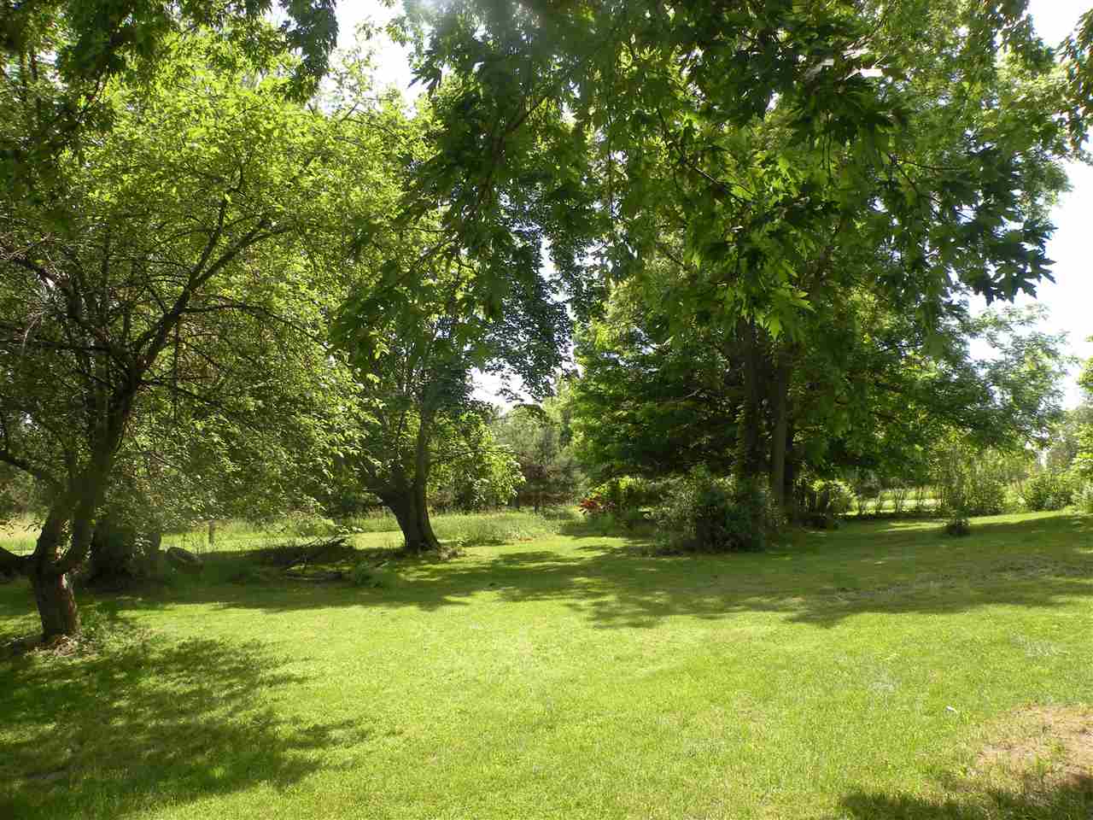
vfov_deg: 51.4
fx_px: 853
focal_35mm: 27
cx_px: 546
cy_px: 410
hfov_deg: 65.3
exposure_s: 1/134
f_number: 4.5
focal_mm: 4.7
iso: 64
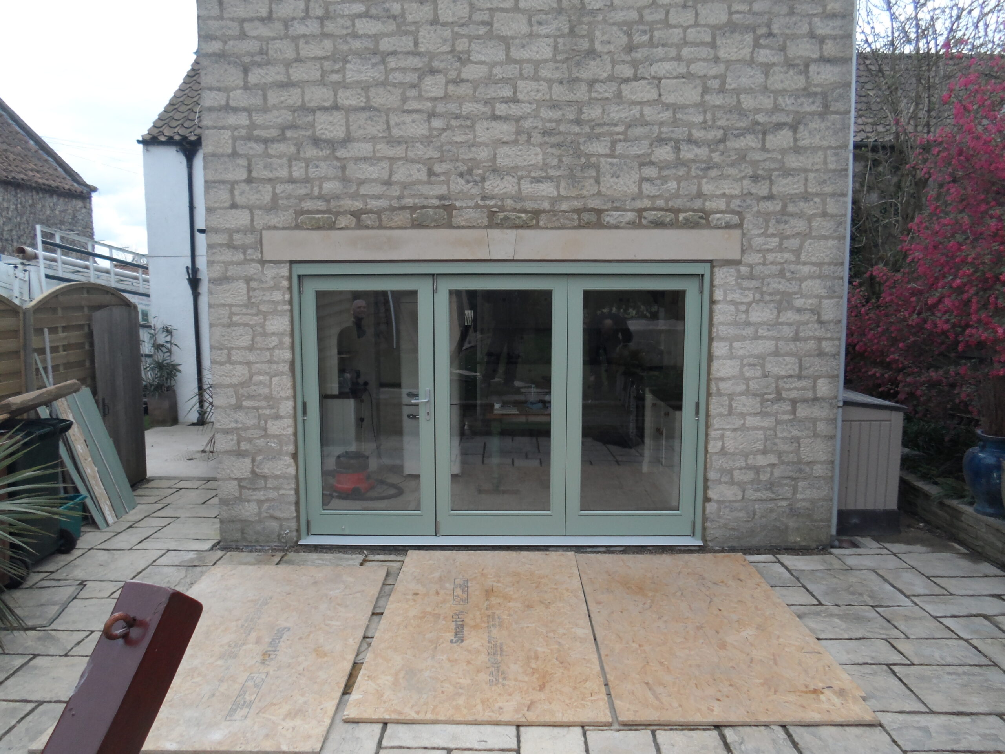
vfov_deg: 54.9
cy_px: 377
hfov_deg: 69.4
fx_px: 726
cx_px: 502
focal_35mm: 25
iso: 100
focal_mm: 4.5
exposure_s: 1/90
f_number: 9.2
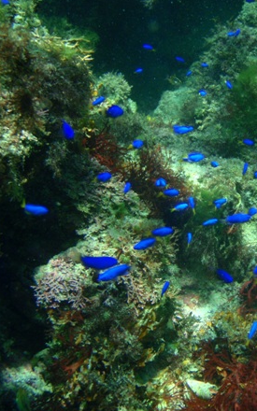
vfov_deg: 38.9
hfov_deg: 24.0
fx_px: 583
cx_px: 242
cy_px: 204
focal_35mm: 52
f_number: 4.1
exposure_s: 1/125
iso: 64
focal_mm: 6.53
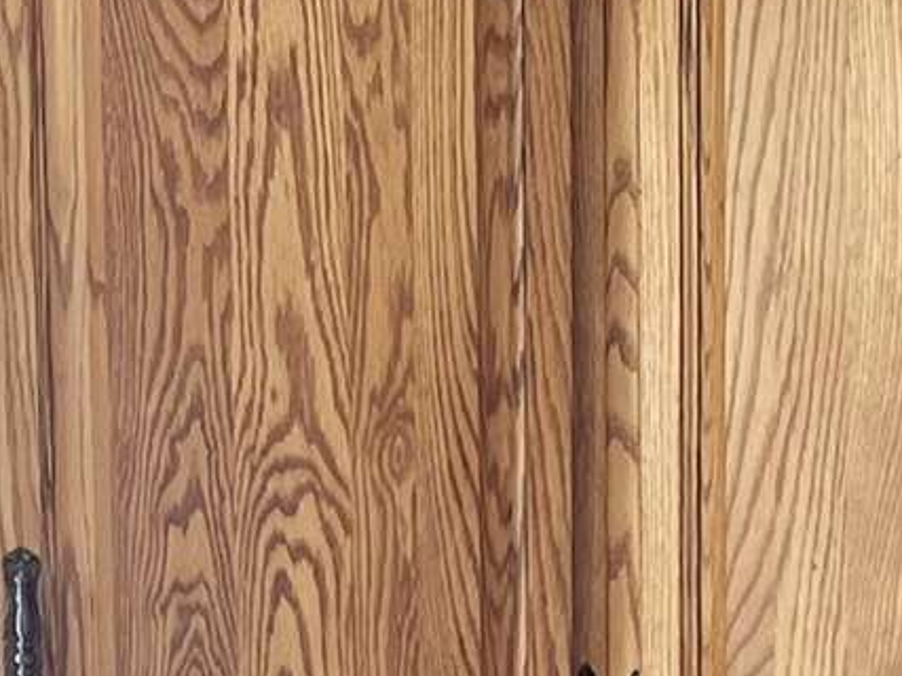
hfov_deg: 10.6
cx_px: 507
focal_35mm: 187
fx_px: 4871
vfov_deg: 7.6
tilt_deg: -9.4
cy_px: 1291
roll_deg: +1.0
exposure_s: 1/120
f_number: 1.5
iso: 64
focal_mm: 5.7
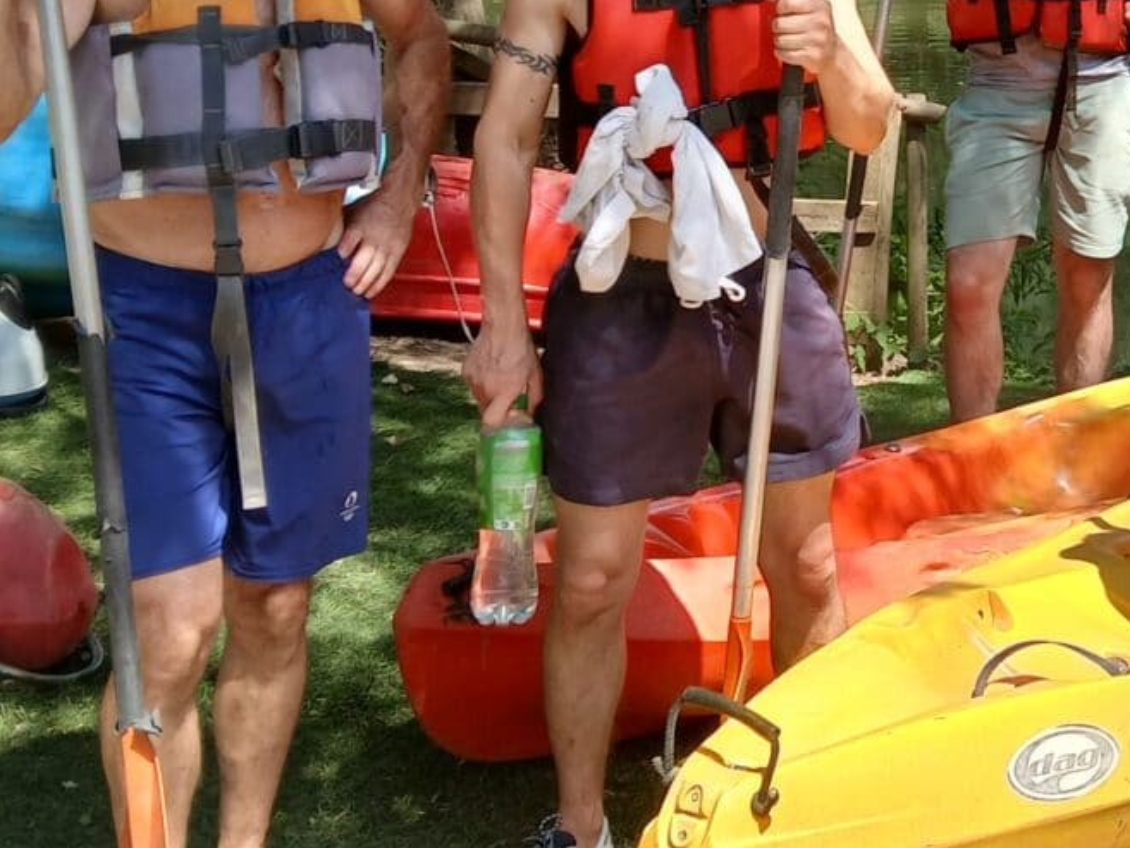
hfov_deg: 22.4
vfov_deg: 17.8
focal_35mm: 81
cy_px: 24
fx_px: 2645
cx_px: 1319
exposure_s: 1/251
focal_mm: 3.98
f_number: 1.8
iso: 20
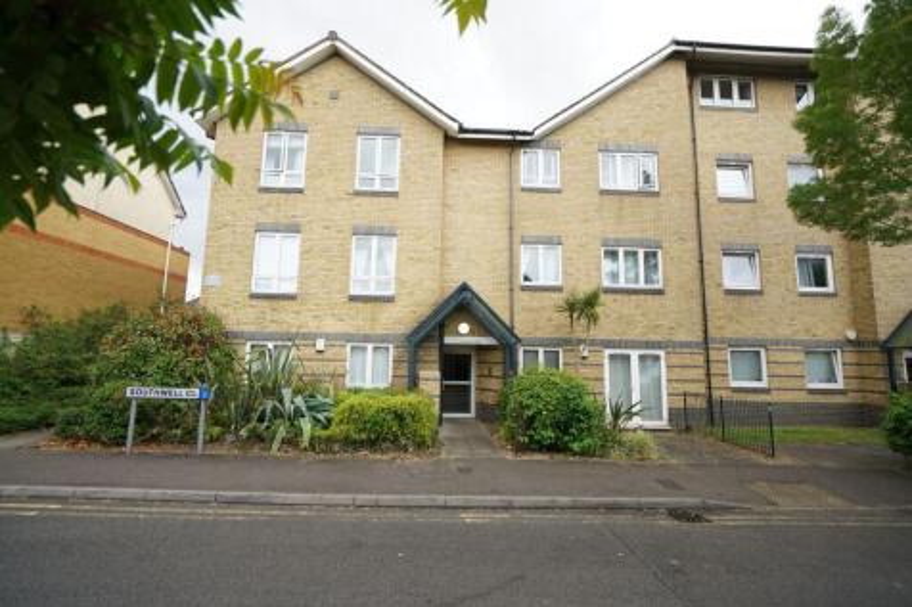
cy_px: 304
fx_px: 405
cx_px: 456
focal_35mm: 16
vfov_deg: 73.7
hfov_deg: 96.8
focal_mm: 16
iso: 400
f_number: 4
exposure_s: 1/500
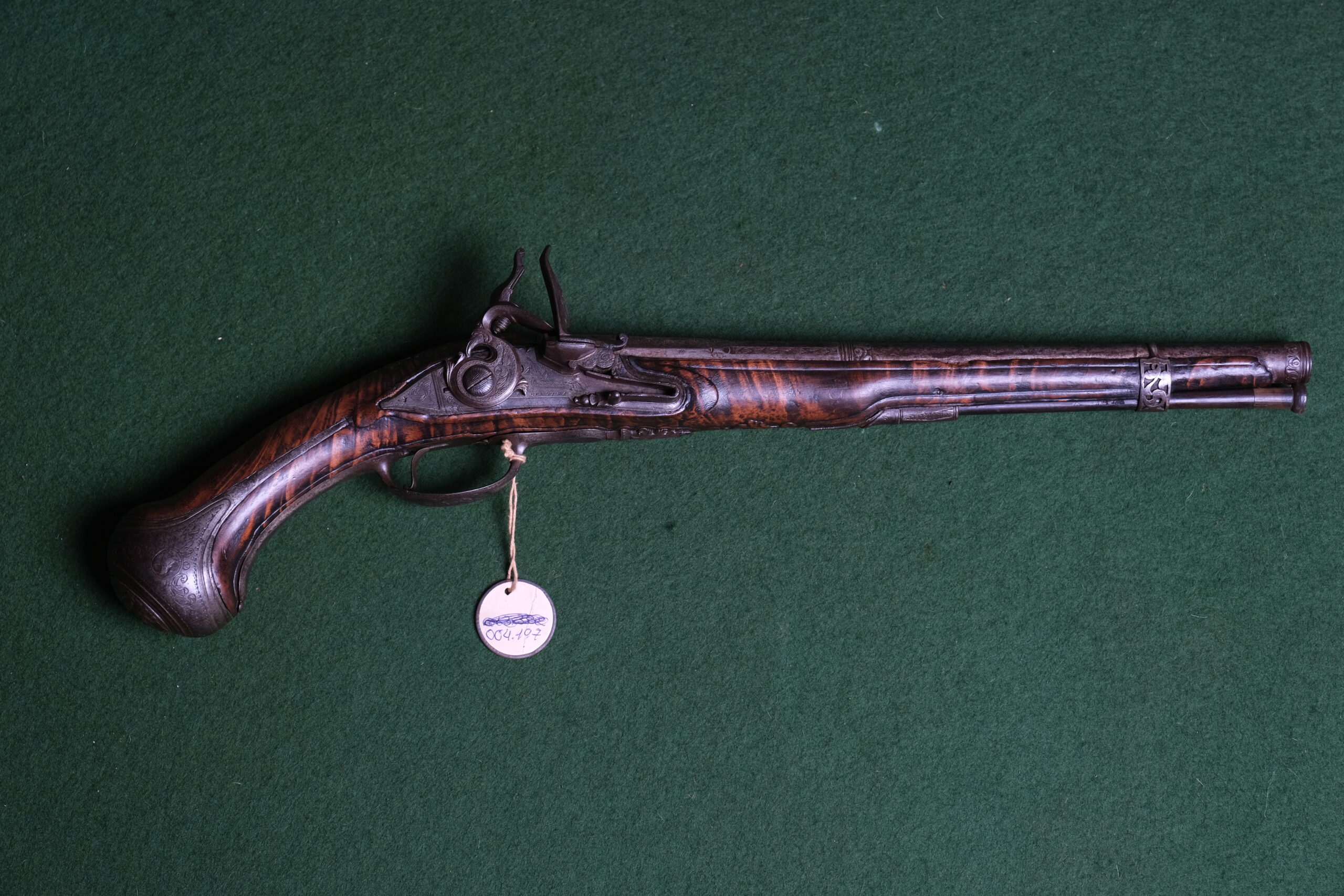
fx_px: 2875
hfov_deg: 26.3
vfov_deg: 17.7
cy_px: 448
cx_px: 672
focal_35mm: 77
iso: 320
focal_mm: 51.6
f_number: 5.6
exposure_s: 1/160
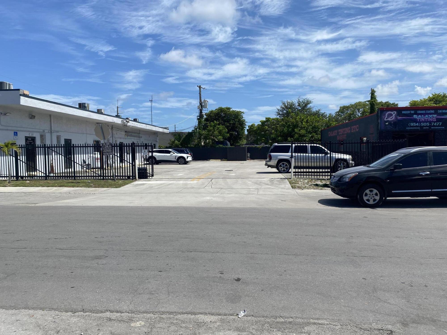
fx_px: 336
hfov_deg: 67.3
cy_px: 168
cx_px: 224
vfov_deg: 53.1
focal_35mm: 26
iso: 32
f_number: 1.8
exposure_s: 1/3731
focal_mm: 4.25
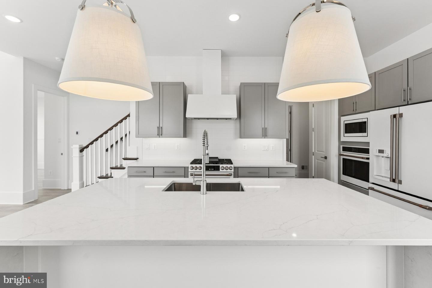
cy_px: 144
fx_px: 168
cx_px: 216
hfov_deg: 104.3
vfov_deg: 81.2
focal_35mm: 14
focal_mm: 14
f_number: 7.1
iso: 500
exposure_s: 1/200
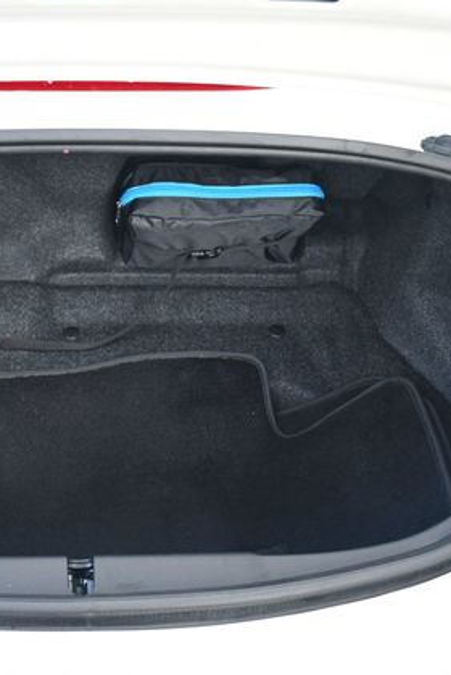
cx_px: 63
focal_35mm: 55
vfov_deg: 36.2
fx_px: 1032
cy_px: 332
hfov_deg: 24.1
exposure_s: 1/250
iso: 560
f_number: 3.5
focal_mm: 18
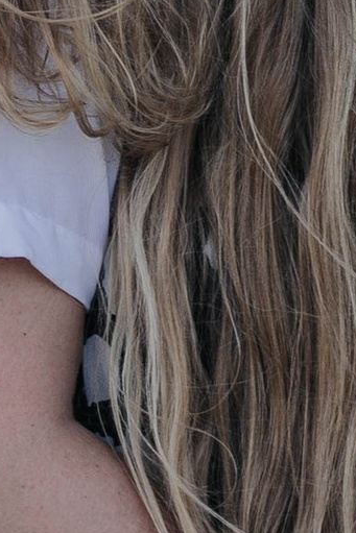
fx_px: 3780
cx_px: 337
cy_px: -842
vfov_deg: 7.4
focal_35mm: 255
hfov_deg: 5.4
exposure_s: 1/320
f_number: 4
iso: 125
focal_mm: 34
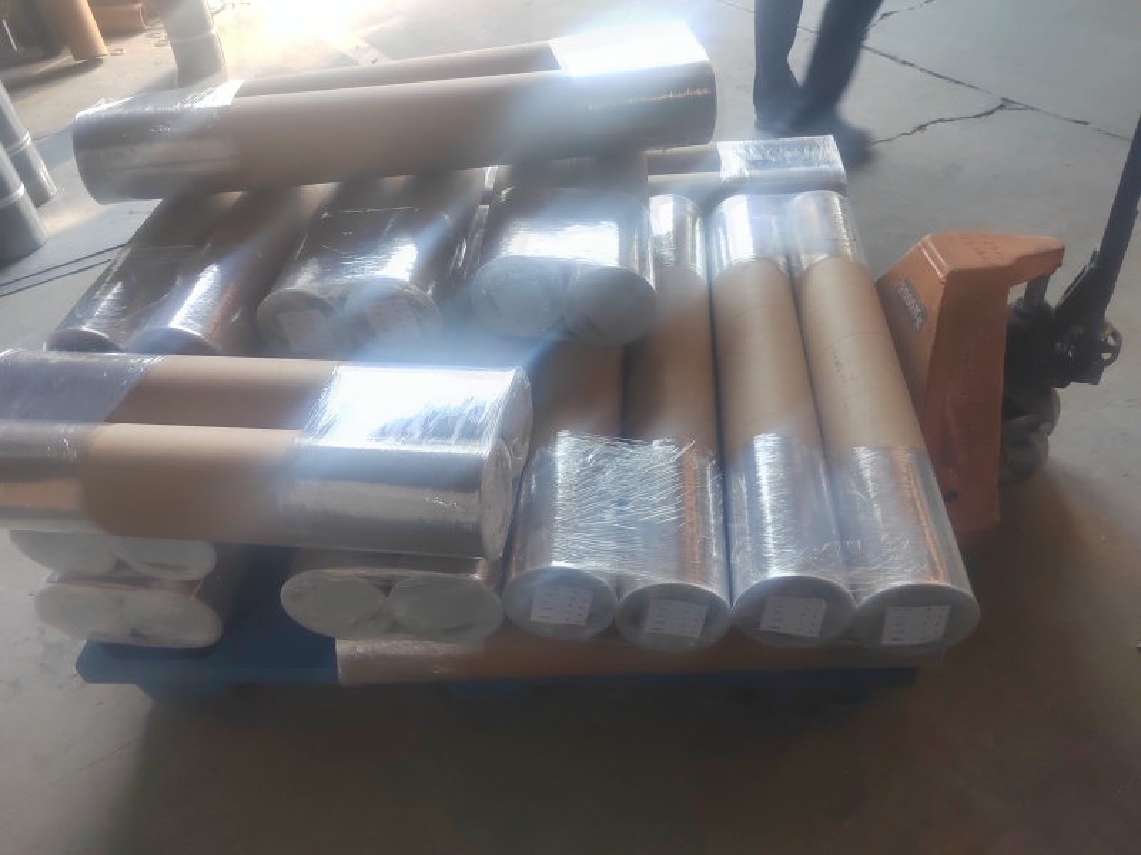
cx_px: 570
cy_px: 428
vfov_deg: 58.9
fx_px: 758
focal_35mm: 23
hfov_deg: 73.9
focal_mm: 5.52
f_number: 1.9
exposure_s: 1/50
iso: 136
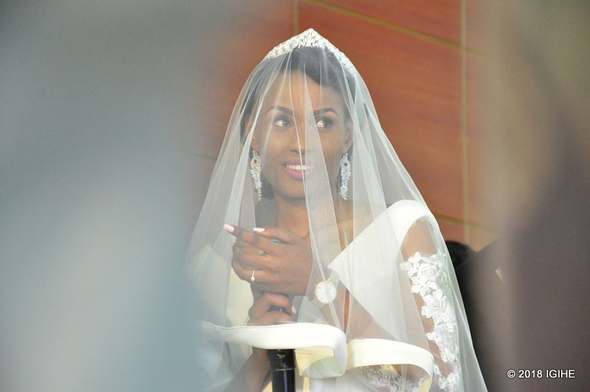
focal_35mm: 158
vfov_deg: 8.7
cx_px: 295
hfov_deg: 13.1
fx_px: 2578
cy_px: 196
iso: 2500
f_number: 5.6
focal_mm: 105
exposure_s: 1/60
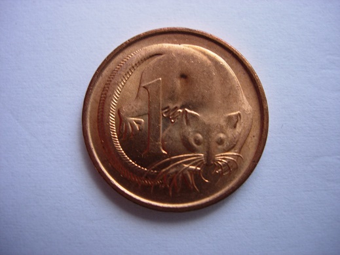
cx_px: 170
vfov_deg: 37.7
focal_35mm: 38
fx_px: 373
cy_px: 128
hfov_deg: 49.0
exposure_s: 1/32
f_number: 2.8
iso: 84
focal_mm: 7.8
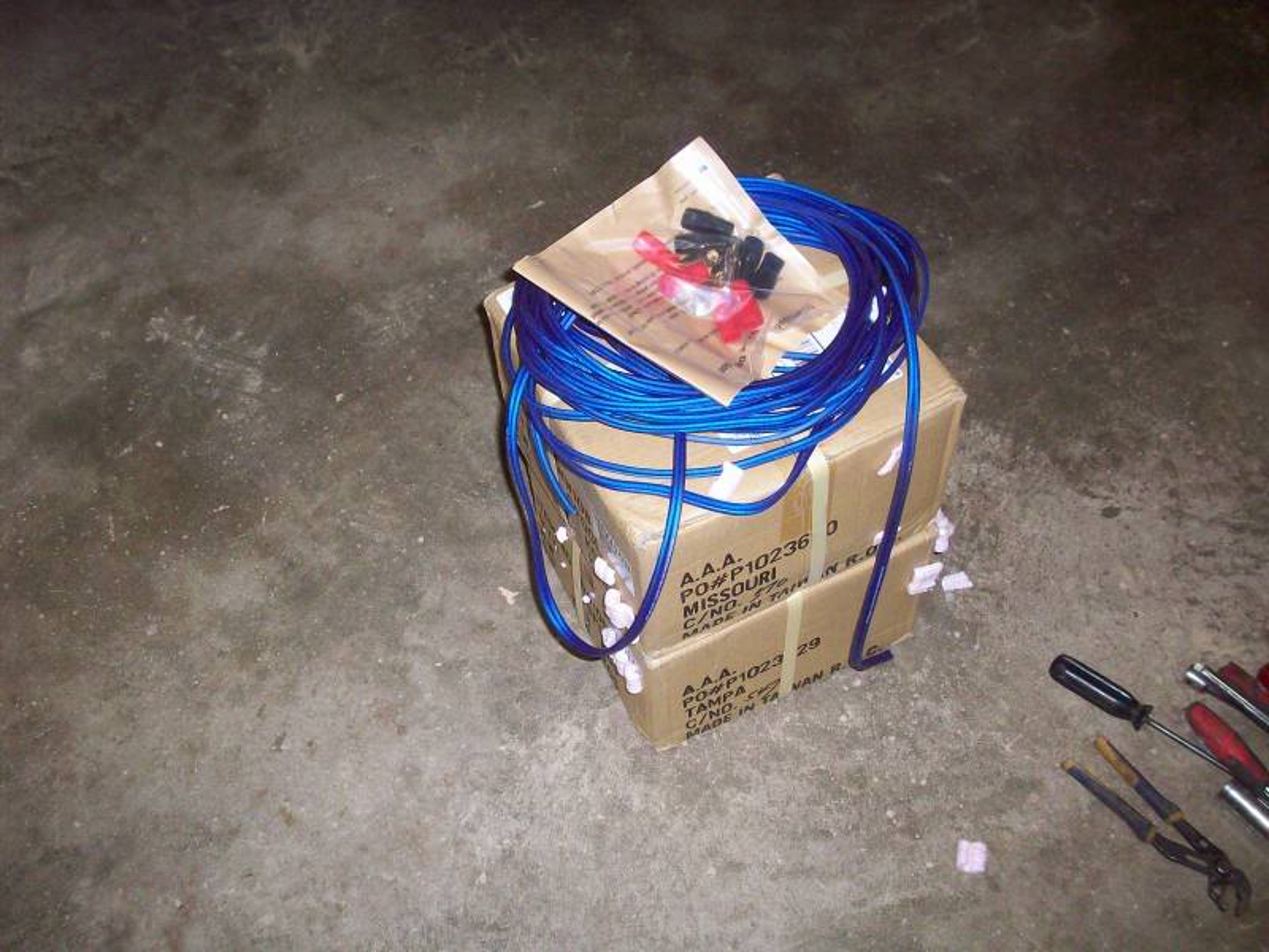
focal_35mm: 37
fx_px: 1356
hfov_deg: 50.1
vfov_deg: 38.7
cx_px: 634
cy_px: 476
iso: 200
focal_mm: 6.2
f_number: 2.8
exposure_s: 1/64
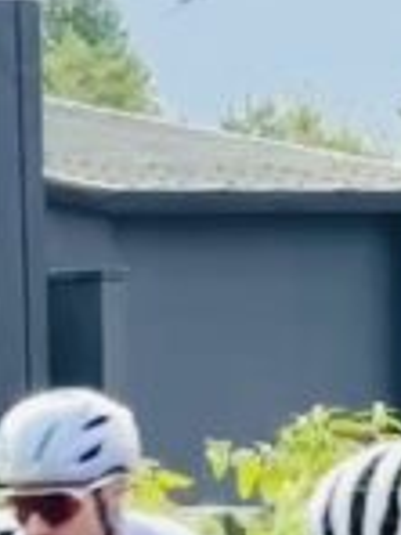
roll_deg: +1.6
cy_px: 730
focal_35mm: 331
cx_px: 101
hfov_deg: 4.5
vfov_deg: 5.9
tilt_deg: -3.8
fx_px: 5113
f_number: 1.78
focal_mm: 6.76
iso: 80
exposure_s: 1/282
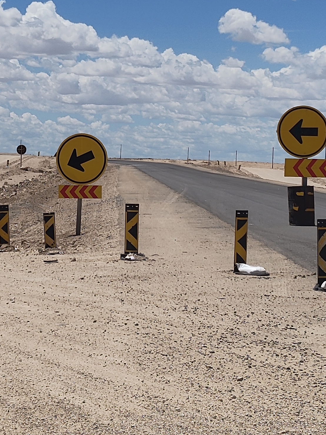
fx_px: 1745
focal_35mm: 139
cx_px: 108
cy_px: 51
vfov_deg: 14.1
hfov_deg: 10.7
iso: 50
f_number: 1.88
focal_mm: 5.56
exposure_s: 1/1827
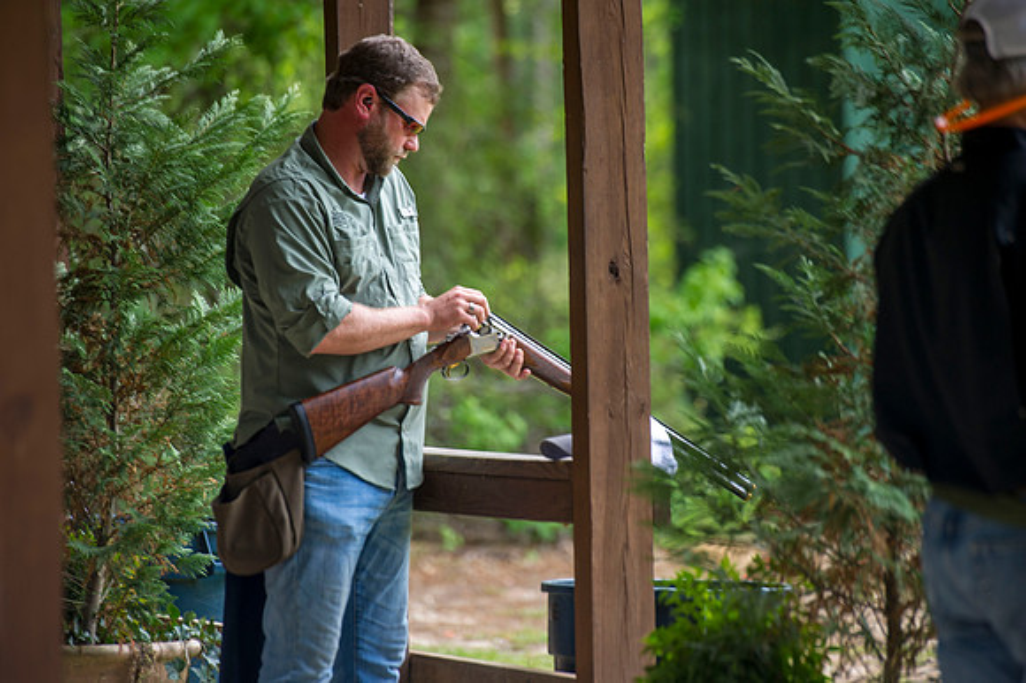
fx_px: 5697
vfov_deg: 6.9
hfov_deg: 10.3
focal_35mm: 200
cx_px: 513
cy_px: 342
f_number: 3.5
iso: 200
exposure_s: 1/80
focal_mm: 200
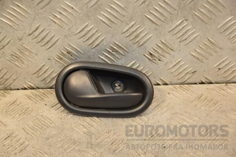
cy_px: 78
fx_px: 688
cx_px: 118
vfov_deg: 13.0
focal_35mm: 105
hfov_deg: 19.5
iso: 800
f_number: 5.3
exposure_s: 1/125
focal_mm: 70
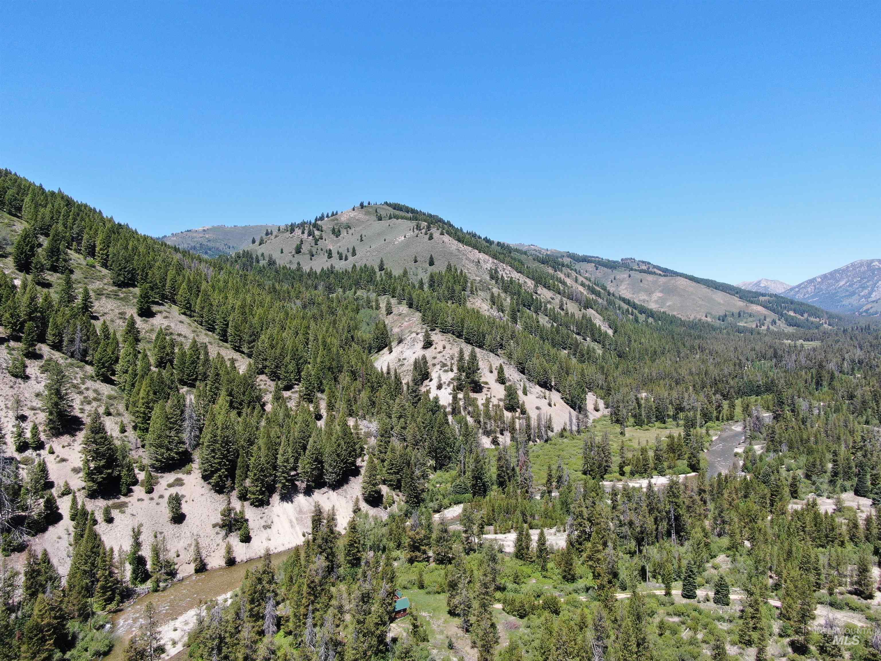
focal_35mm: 24
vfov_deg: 56.8
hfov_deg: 71.6
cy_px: 330
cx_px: 440
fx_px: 611
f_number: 2.8
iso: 100
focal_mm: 4.39
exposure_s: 1/800
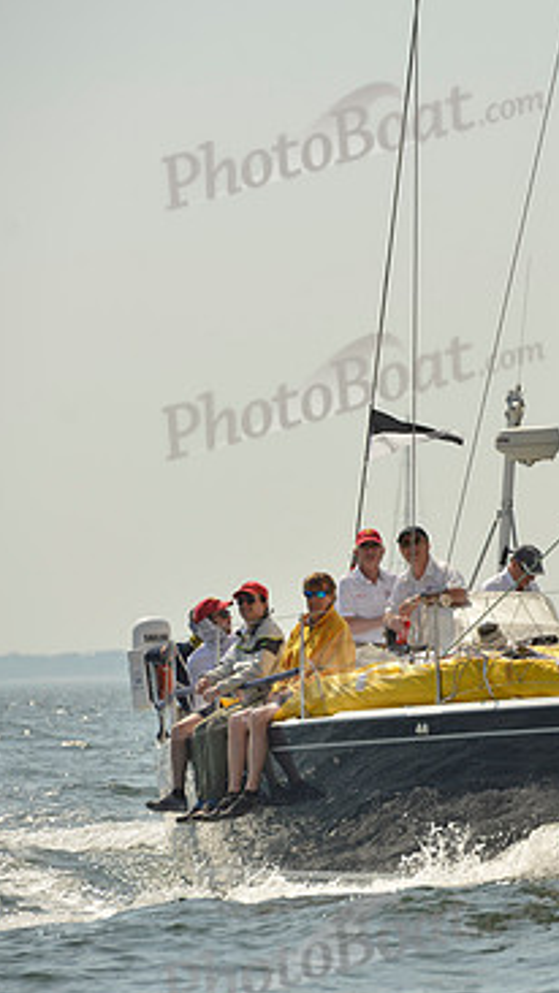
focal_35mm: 307
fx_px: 8086
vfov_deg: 7.0
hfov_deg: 3.9
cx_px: 687
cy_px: 492
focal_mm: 185
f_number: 8
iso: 200
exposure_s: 1/1250
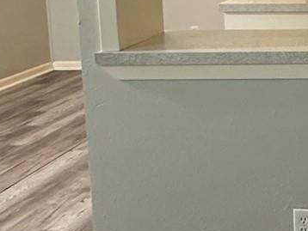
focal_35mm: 80
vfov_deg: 17.8
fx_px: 712
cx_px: 468
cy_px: -19
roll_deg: +1.1
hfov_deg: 20.6
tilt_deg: -6.1
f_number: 2.2
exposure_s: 1/60
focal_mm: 2.22
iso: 320
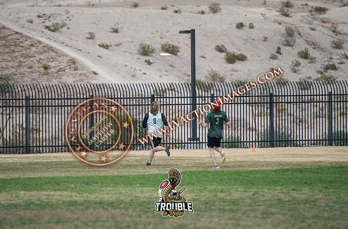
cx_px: 169
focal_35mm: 276
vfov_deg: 4.9
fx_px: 2659
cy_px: 132
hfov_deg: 7.5
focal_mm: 200
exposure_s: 1/3200
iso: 160
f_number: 3.2
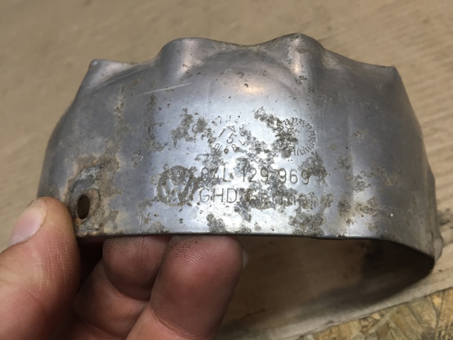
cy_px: 170
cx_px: 226
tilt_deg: -48.0
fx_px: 380
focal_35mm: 29
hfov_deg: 61.7
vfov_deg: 48.2
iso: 32
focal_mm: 4.15
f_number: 2.2
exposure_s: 1/33
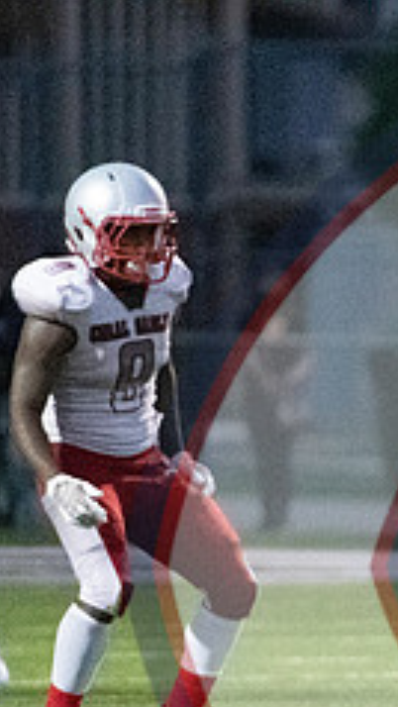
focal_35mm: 767
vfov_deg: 2.8
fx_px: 14380
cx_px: 775
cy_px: 566
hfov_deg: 1.6
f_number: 2.8
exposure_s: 1/2500
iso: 36000
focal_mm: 200
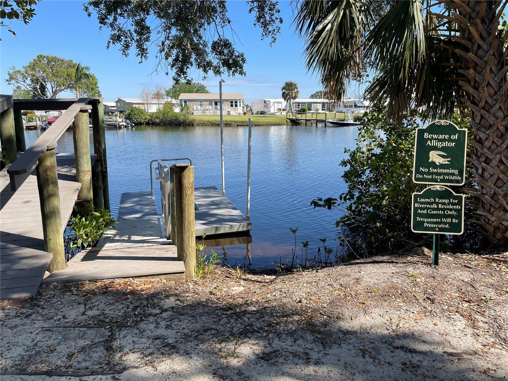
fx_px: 382
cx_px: 254
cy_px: 190
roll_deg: +0.8
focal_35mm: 26
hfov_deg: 67.3
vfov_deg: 53.1
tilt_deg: -10.4
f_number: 1.6
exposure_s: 1/1825
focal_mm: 4.2
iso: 32
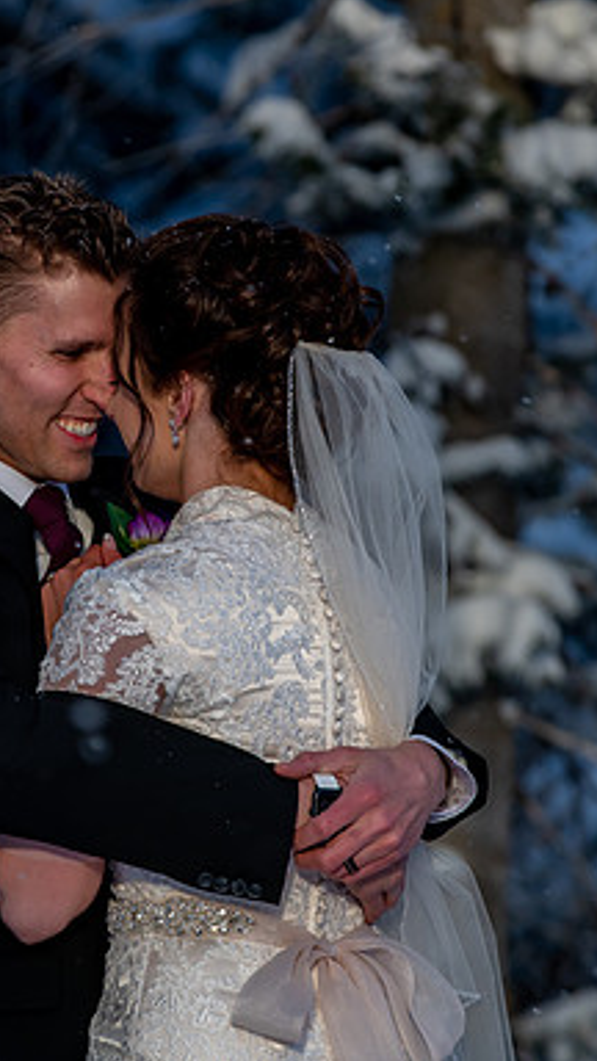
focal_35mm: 333
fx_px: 9371
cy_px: 501
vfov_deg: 6.5
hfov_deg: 3.6
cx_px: 148
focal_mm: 200
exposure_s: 1/400
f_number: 5
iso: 320
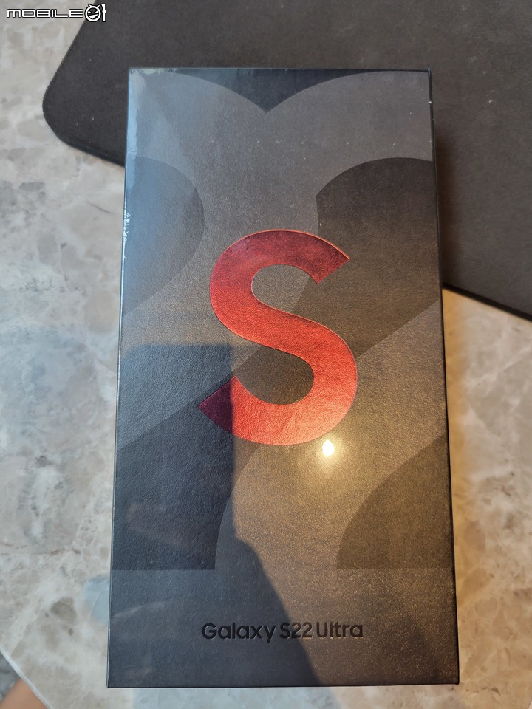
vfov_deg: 67.3
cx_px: 266
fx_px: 533
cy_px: 354
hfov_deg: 53.1
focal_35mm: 26
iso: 80
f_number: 1.8
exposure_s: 1/120
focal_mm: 5.4
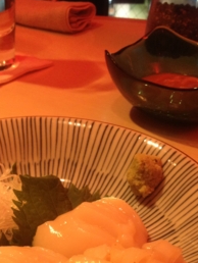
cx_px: 51
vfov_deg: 31.3
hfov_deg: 23.8
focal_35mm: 61
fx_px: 464
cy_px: 187
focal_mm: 4.28
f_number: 2.4
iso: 160
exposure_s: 1/20
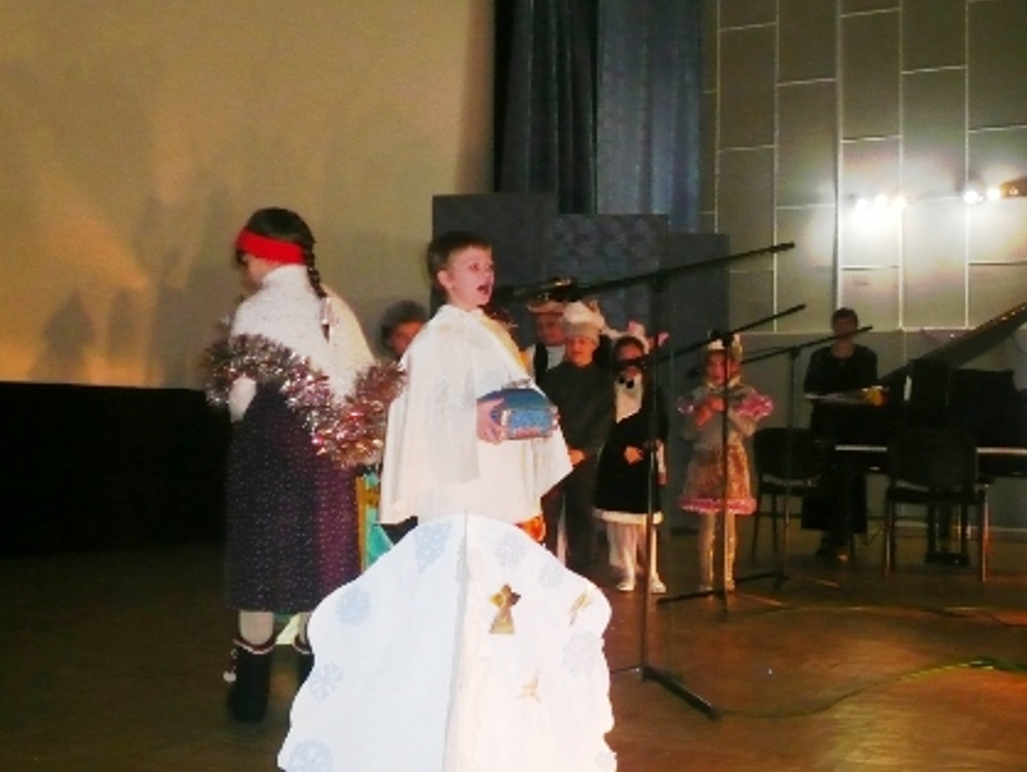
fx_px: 1336
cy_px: 371
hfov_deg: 42.0
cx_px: 536
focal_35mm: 45
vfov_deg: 32.2
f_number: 3.3
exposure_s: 1/30
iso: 200
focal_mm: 6.9
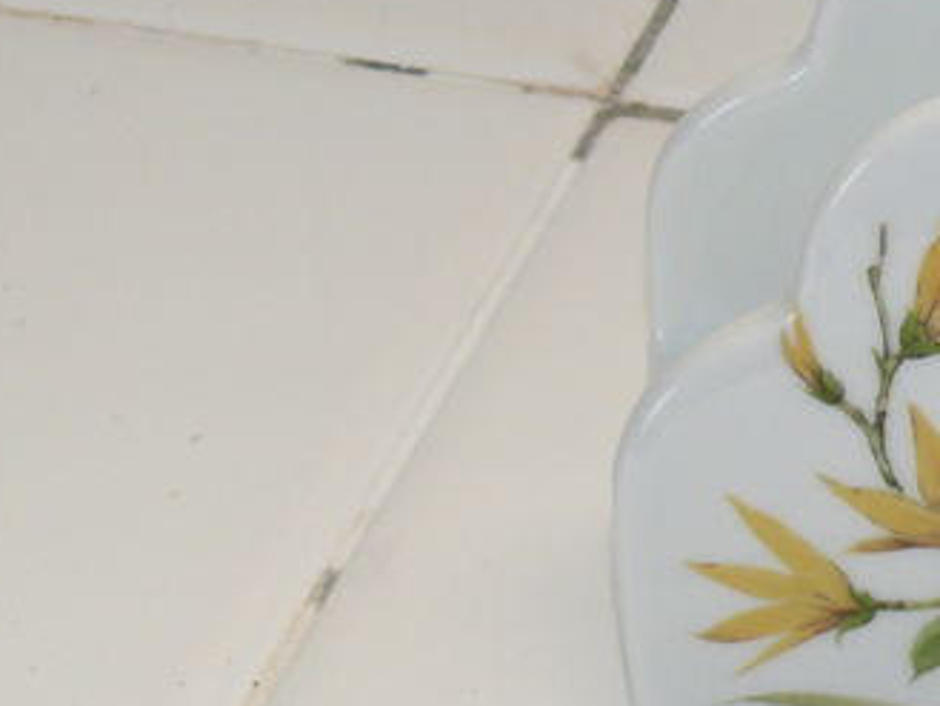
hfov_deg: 8.9
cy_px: 366
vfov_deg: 6.9
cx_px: 1386
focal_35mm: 216
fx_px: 5868
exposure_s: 1/30
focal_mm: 12
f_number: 3.2
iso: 100
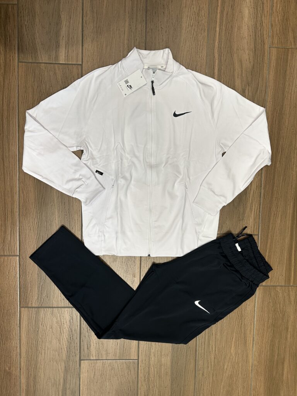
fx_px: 275
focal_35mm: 24
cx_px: 148
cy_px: 198
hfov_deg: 56.8
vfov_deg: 71.6
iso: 100
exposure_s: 1/100
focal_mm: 6.86
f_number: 1.78
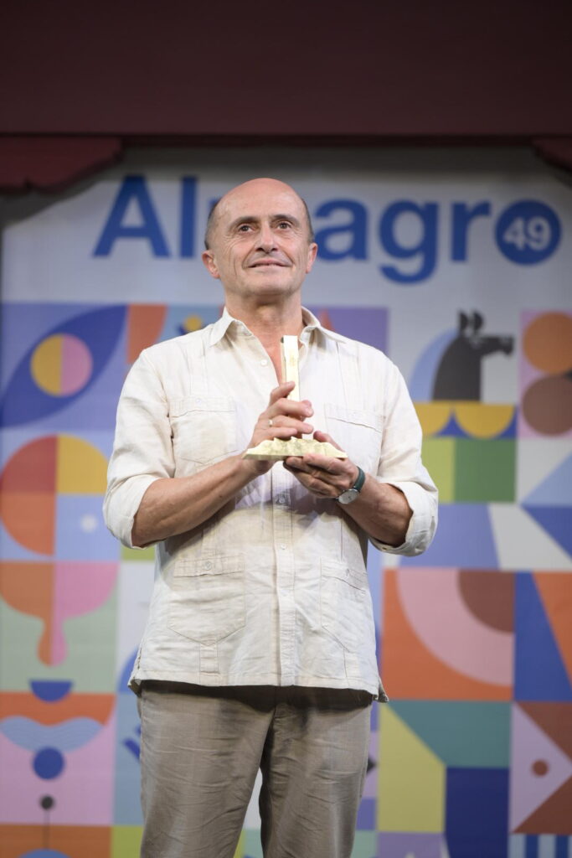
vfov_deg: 11.4
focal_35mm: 180
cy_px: 429
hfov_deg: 7.6
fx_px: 4288
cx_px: 286
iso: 1000
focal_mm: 180
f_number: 3.2
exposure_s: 1/250
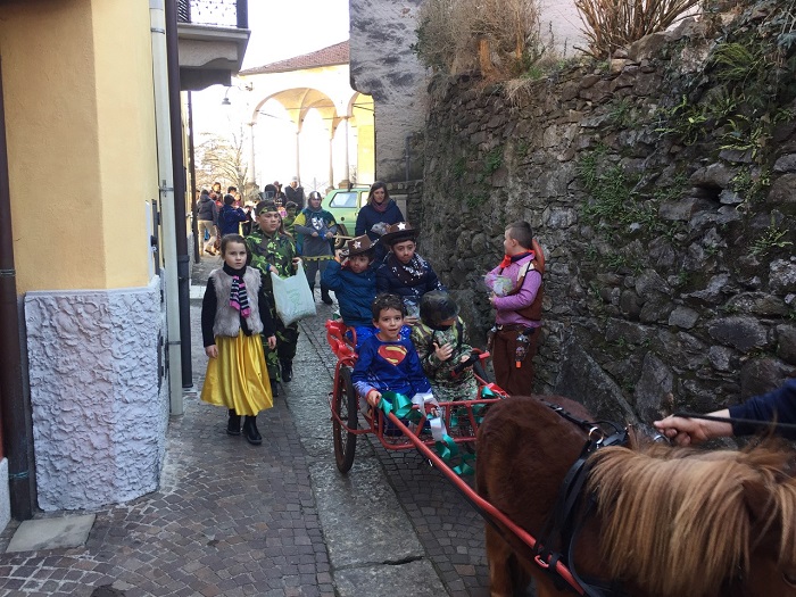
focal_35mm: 29
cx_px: 398
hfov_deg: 61.7
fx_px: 667
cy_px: 298
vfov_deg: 48.2
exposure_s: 1/100
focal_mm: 4.15
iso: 40
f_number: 2.2
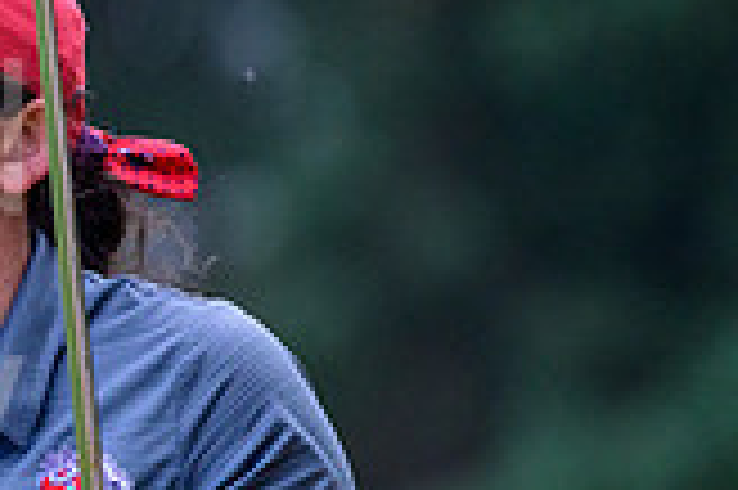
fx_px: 29019
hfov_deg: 1.5
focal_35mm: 1417
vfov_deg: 1.0
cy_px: 182
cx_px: -549
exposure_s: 1/2500
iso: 1600
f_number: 5.6
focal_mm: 400
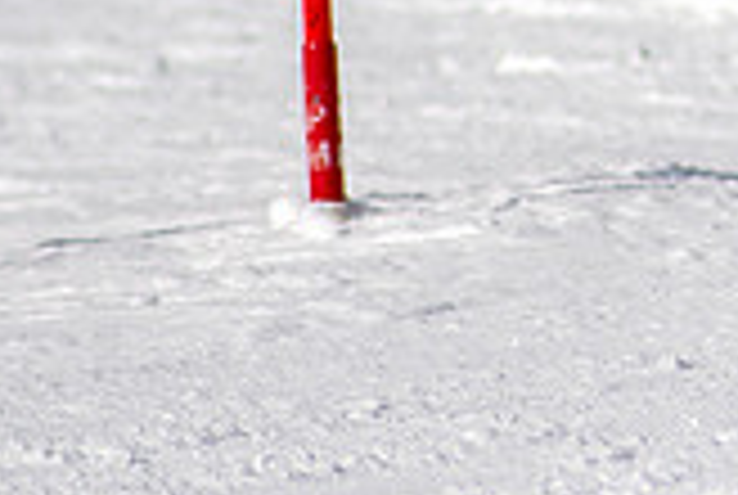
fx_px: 48221
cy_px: -421
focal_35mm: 2348
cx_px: 1517
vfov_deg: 0.6
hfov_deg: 0.9
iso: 100
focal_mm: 300
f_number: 2.8
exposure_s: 1/6400
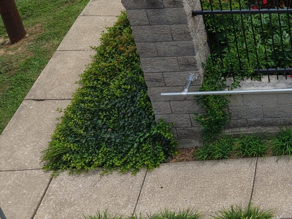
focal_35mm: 74
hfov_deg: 23.1
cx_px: 390
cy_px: 63
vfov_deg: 19.8
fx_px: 624
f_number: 1.8
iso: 100
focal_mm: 8.67
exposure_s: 1/100
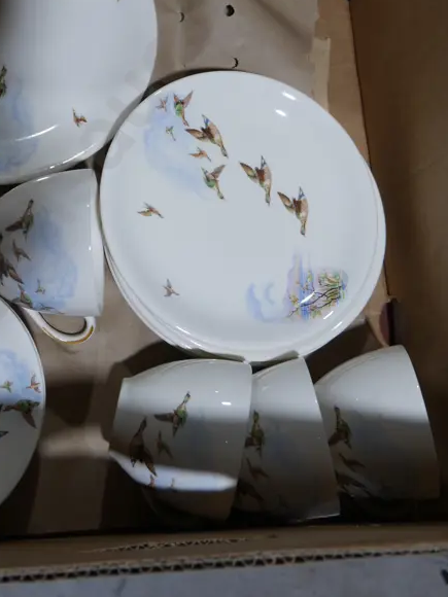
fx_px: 1035
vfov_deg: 31.1
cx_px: 141
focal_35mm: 60
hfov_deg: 24.3
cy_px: 93
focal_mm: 17
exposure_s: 1/125
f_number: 4
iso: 200
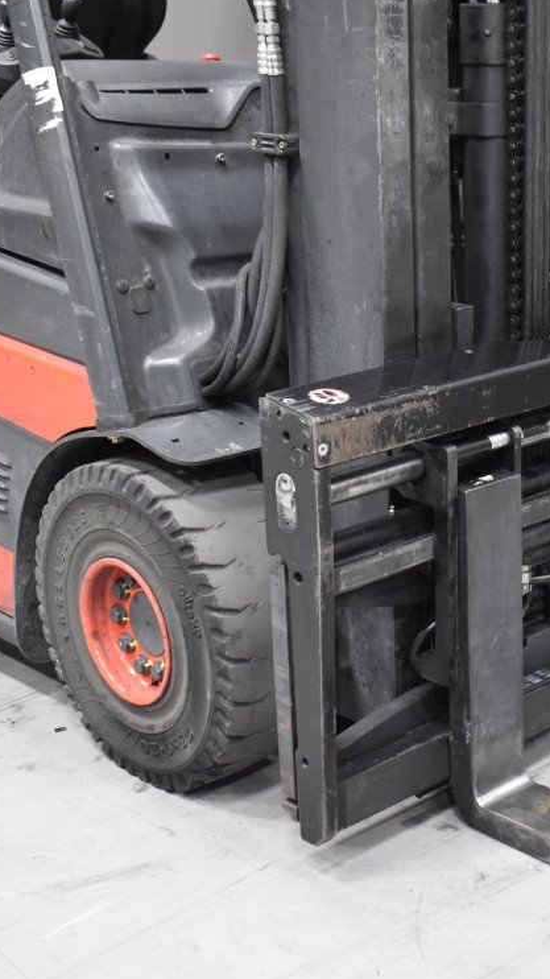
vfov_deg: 34.4
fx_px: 1583
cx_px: 542
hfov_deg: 19.2
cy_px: 491
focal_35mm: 61
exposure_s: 1/25
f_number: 4.5
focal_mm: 24
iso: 1600
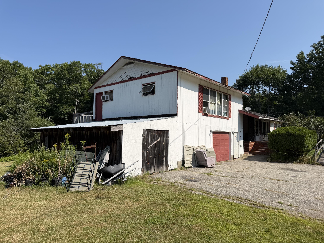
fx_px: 225
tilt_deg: +5.0
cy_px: 122
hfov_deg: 71.6
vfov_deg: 56.8
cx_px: 162
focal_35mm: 24
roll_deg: -0.4
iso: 80
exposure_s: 1/5714
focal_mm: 6.76
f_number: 1.78
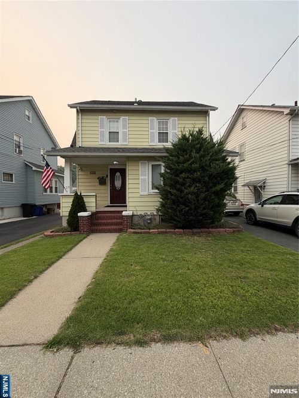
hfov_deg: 85.7
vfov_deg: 102.1
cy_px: 199
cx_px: 150
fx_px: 161
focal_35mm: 14
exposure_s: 1/502
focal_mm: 2.22
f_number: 2.2
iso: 50
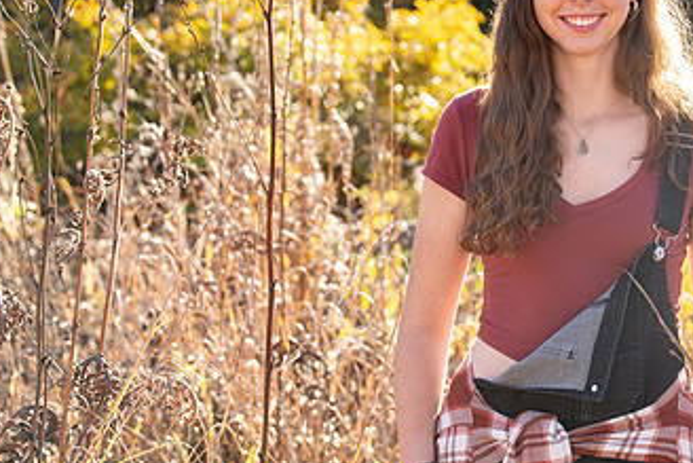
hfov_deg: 13.9
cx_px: 600
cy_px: 181
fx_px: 2812
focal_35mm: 146
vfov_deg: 9.4
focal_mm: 80
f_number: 5.6
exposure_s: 1/200
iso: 250
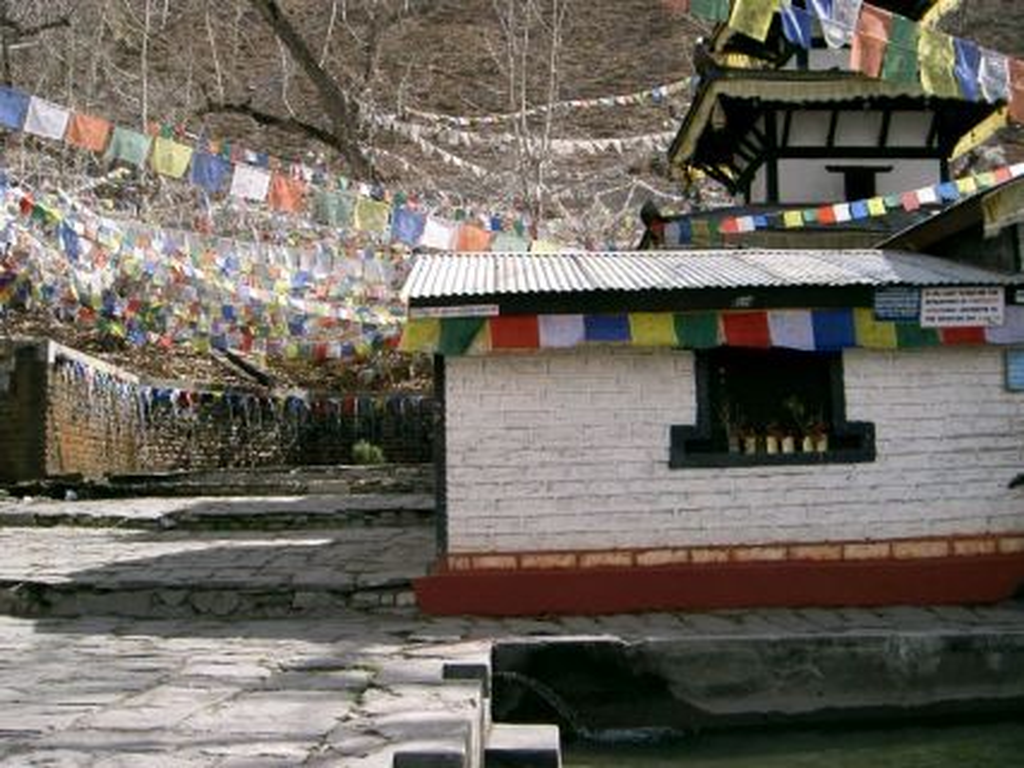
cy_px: 384
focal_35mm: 39
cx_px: 512
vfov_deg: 36.8
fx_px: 1153
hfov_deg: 47.9
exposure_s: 1/500
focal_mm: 8
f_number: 4.8
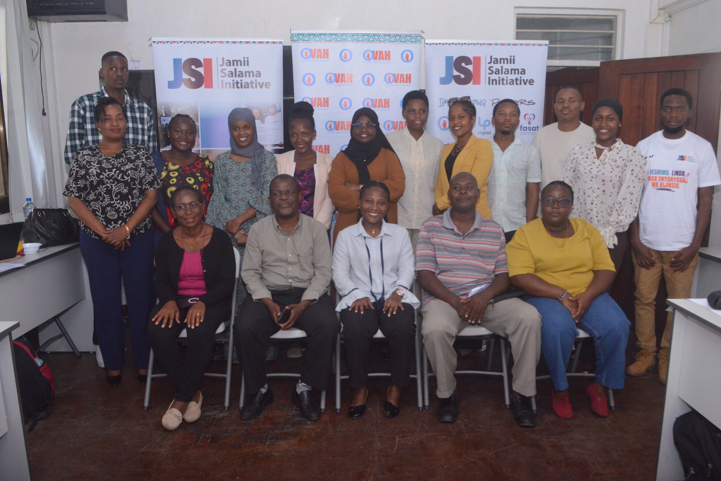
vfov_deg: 42.3
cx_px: 368
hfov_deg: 60.3
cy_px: 234
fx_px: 621
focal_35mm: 31
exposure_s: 1/250
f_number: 10
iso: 2500
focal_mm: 20
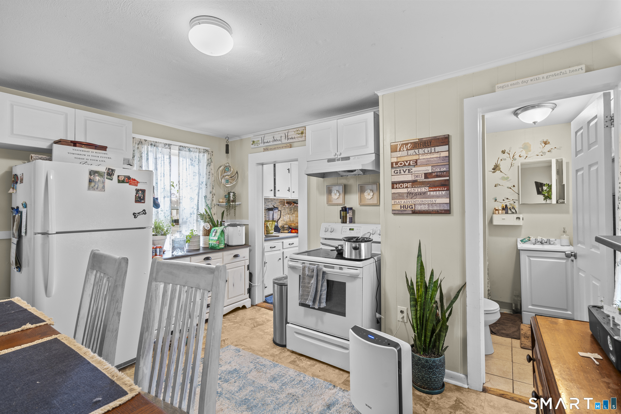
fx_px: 276
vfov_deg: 73.7
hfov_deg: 96.7
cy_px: 207
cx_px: 310
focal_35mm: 16
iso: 200
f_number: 9
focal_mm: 16
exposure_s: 3.2
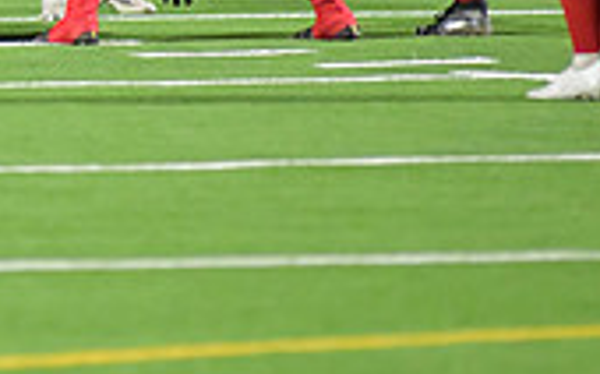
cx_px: -335
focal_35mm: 1044
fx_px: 17060
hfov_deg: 2.0
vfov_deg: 1.3
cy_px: -178
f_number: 3.5
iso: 9000
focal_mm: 300
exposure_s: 1/1250
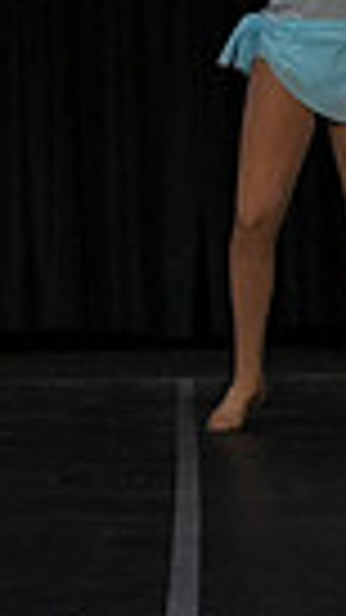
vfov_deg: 5.0
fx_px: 7034
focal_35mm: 431
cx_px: -876
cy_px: -4
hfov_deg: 2.8
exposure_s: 1/1000
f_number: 4
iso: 6400
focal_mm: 65
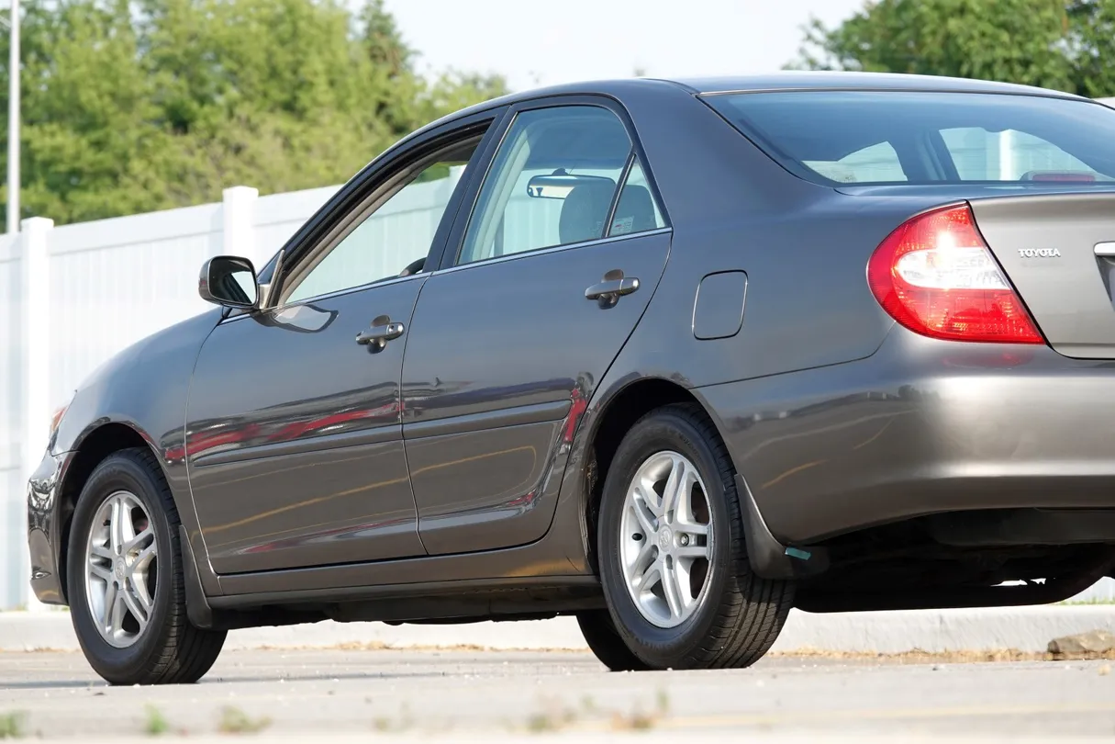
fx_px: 7650
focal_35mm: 247
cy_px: 372
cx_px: 558
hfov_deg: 8.3
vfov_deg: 5.6
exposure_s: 1/320
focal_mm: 90.45
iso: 100
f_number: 4
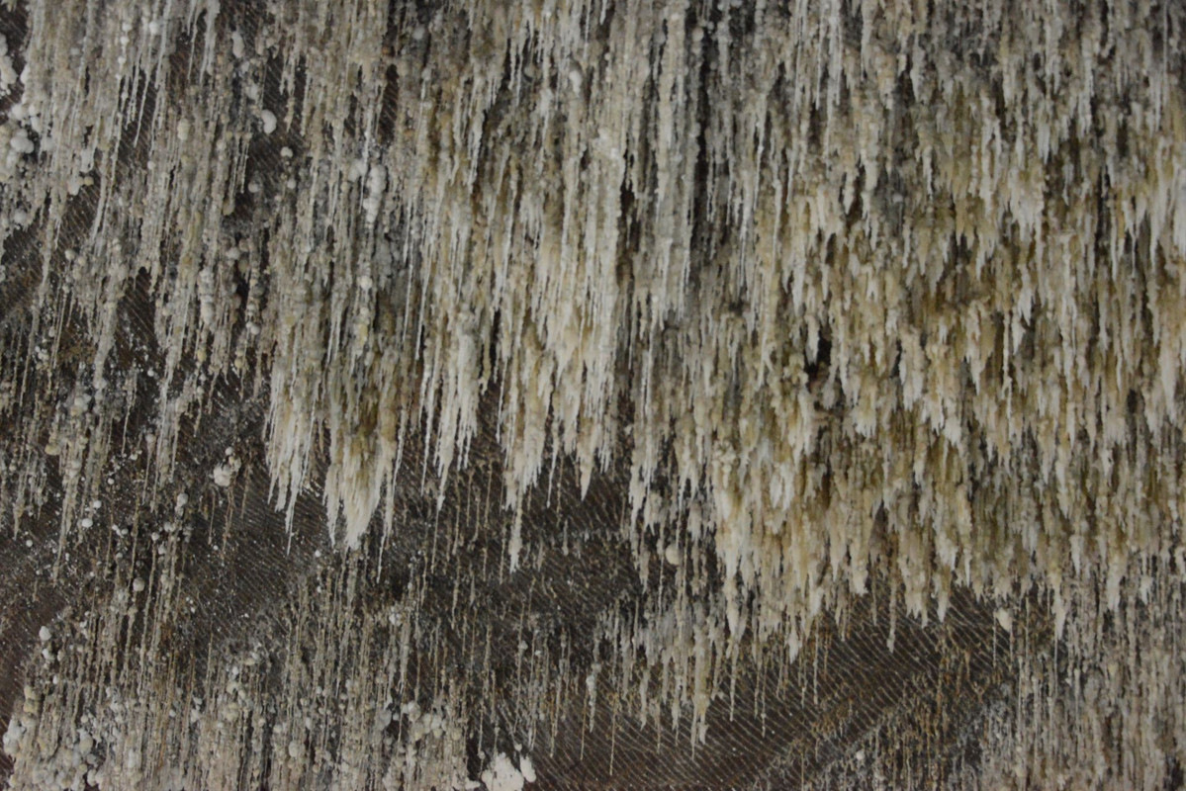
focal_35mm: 62
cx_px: 593
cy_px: 396
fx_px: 2043
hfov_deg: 32.4
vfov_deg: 21.9
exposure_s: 1/30
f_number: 4.8
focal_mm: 62
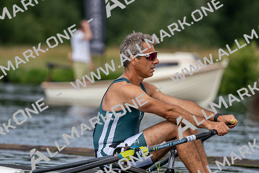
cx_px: 133
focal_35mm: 425
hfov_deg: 4.8
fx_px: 3060
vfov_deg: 3.2
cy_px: 92
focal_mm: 374
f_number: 6.3
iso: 400
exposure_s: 1/1600
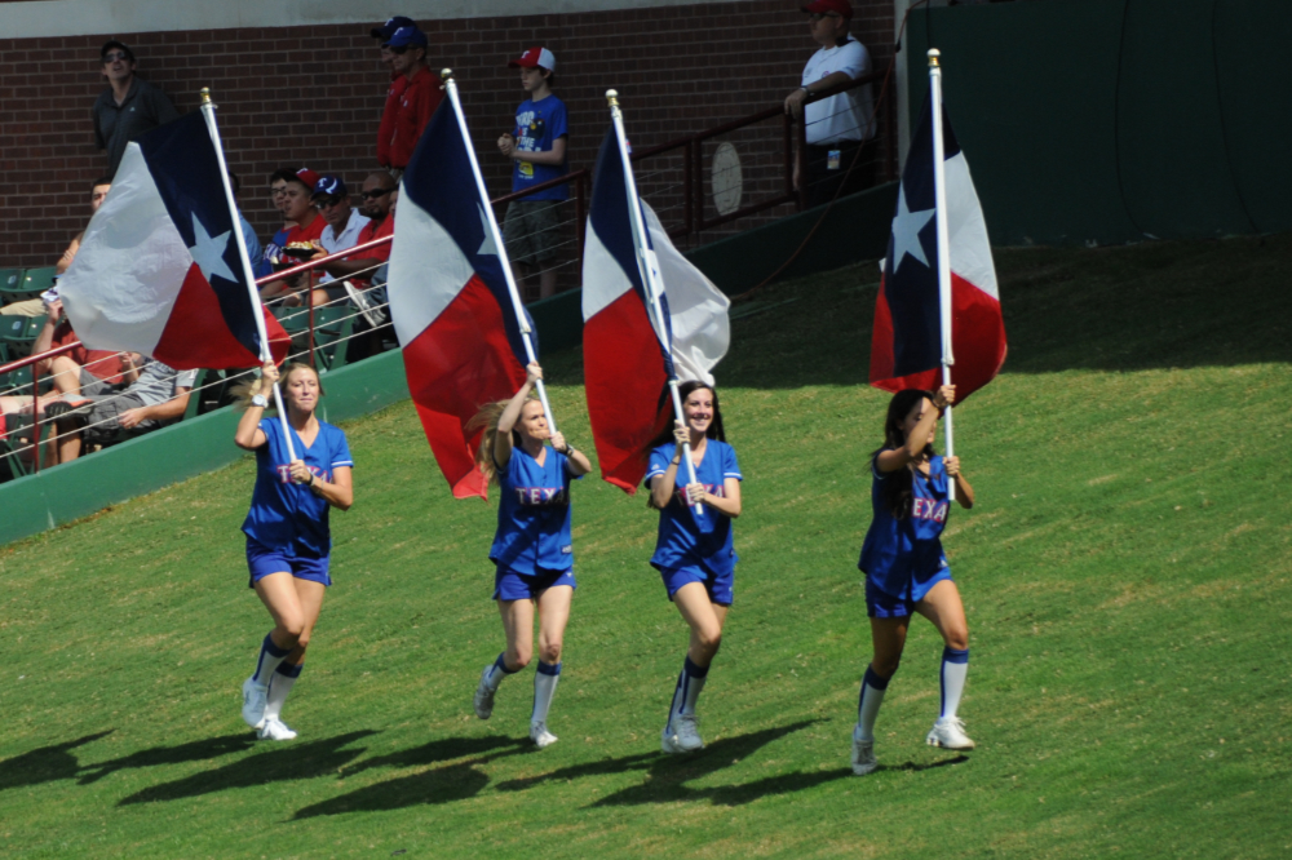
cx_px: 646
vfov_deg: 4.6
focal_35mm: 300
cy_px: 430
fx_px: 10763
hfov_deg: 6.9
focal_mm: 200
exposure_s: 1/1600
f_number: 5.6
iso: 400
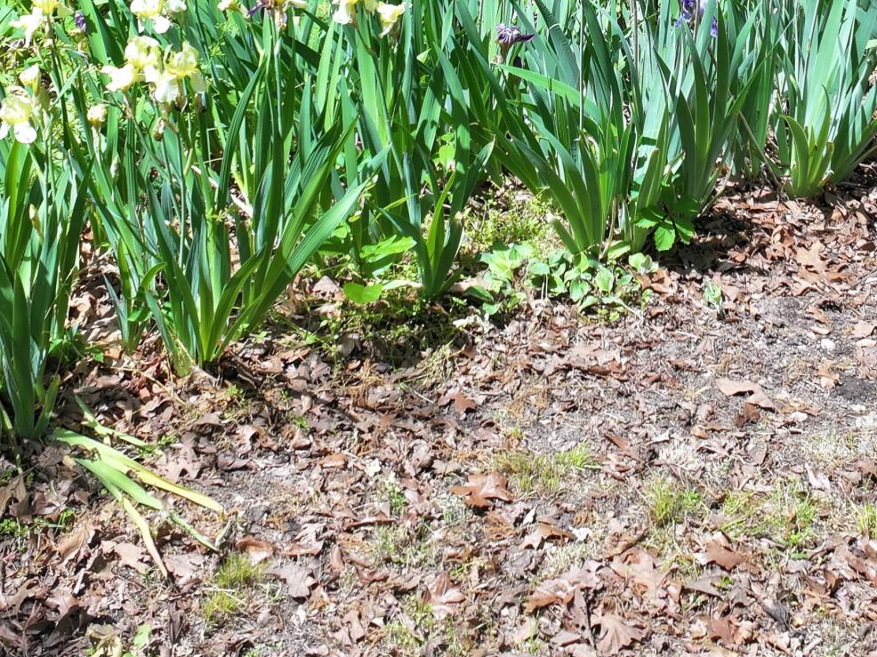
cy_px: -66
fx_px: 1849
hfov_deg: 26.5
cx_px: 587
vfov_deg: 19.3
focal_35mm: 73
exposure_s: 1/640
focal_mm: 12.29
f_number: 2.8
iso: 100
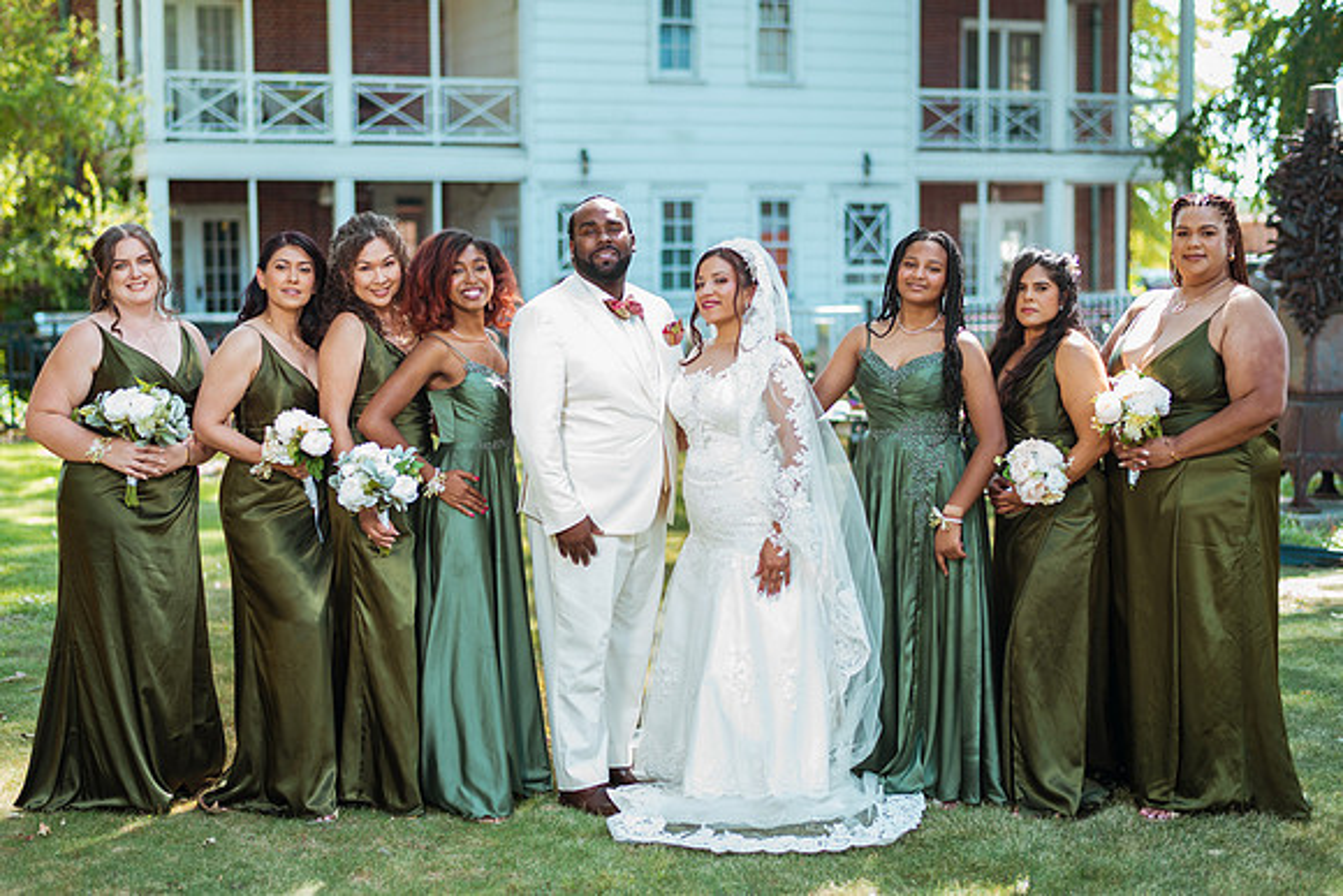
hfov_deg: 34.5
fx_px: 2164
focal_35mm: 58
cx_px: 672
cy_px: 448
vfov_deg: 23.4
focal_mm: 58
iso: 50
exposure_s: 1/200
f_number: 2
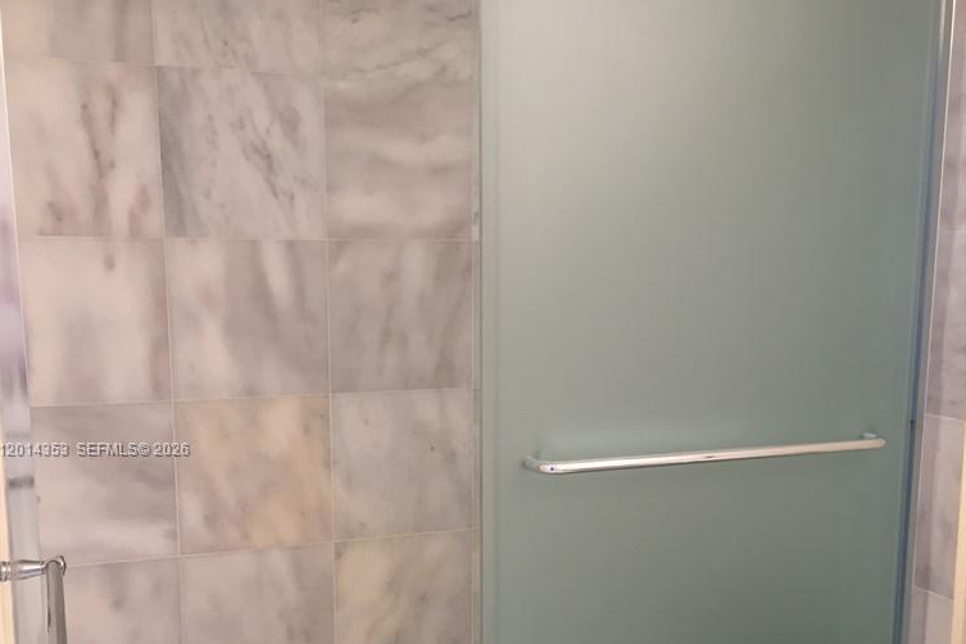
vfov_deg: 32.2
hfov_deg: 47.4
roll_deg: +0.5
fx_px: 1100
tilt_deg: -10.5
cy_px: 450
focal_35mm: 41
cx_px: 476
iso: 64
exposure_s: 1/30
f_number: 2.2
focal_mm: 4.15
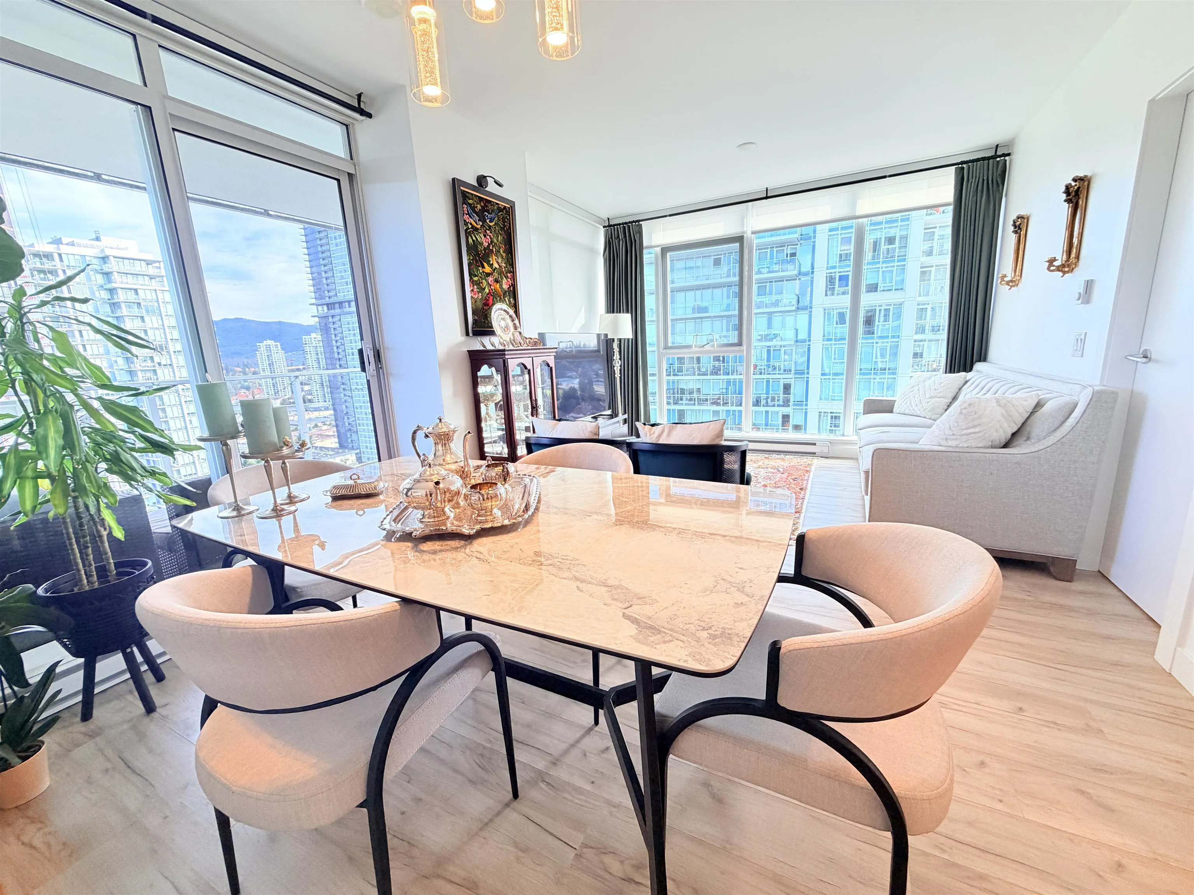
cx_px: 597
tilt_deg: -11.9
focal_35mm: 14
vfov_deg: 85.7
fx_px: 483
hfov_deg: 102.1
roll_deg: +3.5
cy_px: 448
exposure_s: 1/120
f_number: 2.2
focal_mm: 2.22
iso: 160
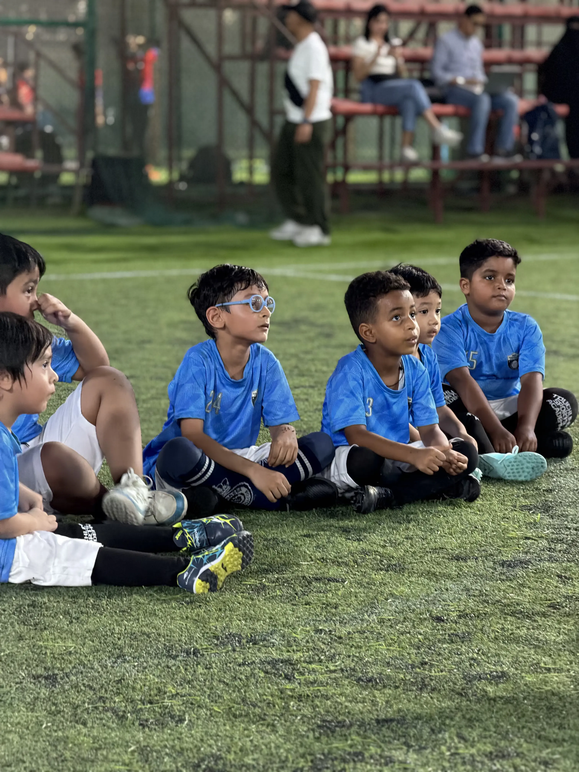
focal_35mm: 100
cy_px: 386
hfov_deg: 14.8
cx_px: 290
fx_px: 2230
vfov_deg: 19.6
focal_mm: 16.89
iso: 640
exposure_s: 1/33
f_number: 2.8
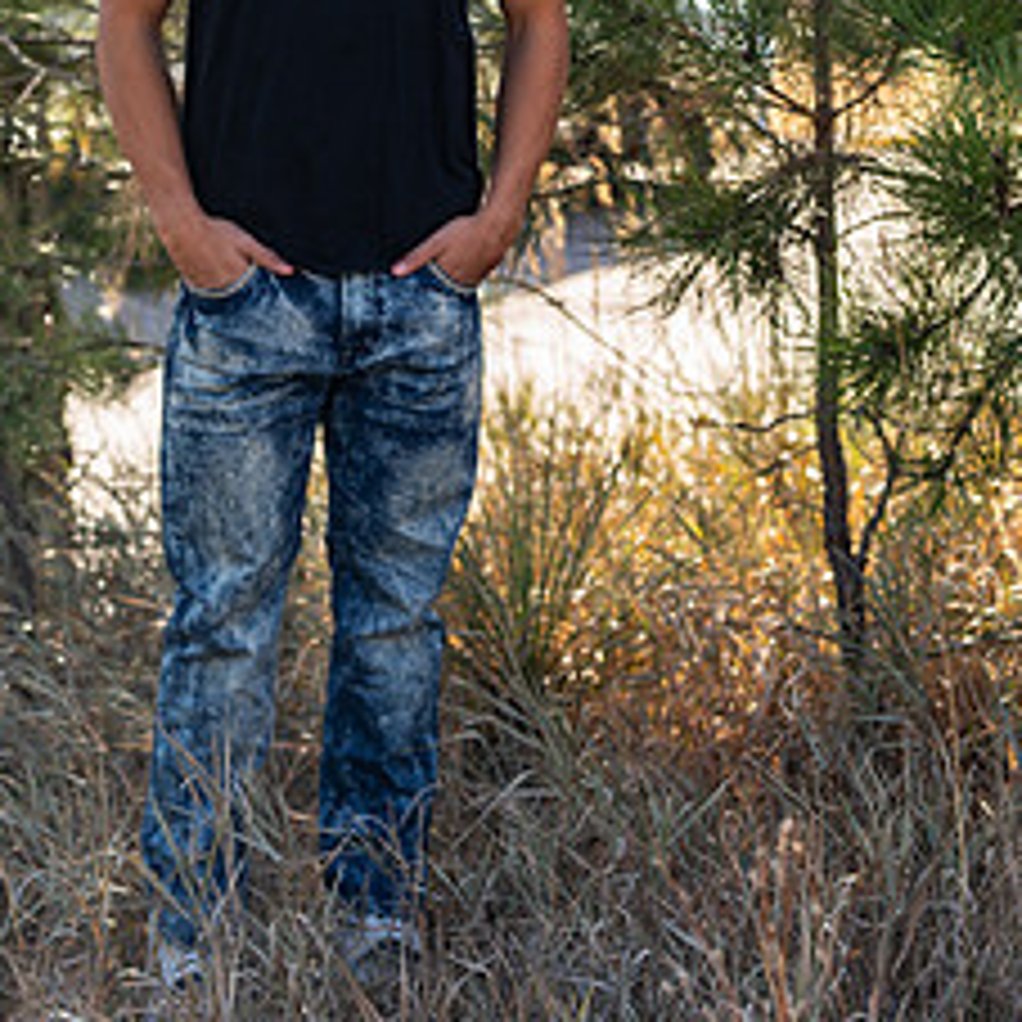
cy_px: 54
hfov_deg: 12.2
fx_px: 4777
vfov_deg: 12.1
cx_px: 356
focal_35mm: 143
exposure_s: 1/125
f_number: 4
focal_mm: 85
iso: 31
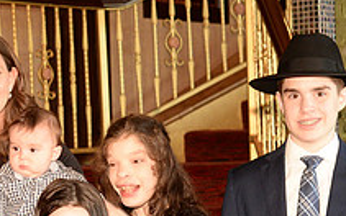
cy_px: 187
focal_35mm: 140
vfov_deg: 9.3
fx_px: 1320
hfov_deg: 14.6
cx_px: -11
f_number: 5.6
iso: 3200
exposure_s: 1/80
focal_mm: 50
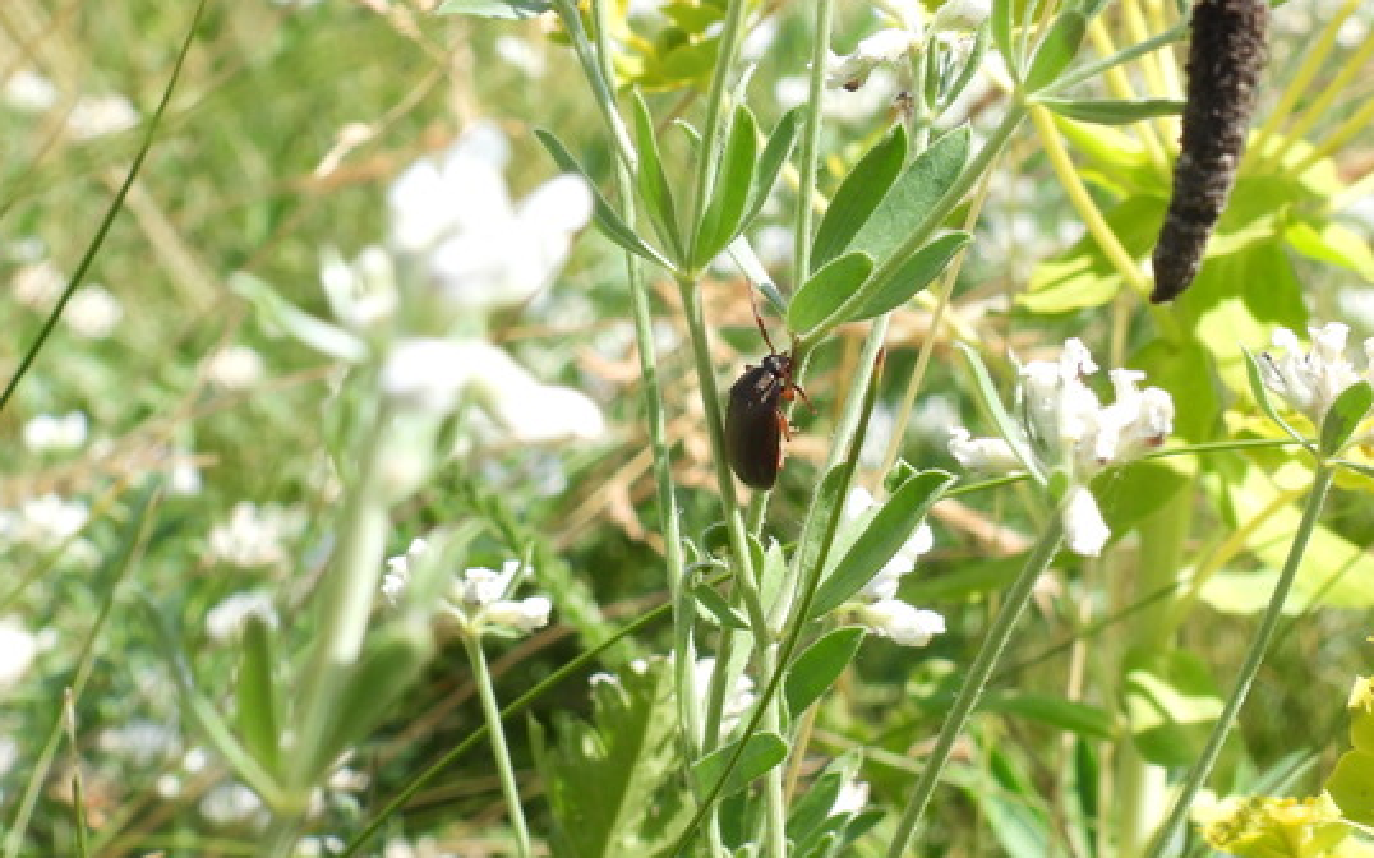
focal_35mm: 84
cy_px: 439
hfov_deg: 24.6
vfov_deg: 15.5
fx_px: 3145
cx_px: 732
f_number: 5.6
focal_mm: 8.9
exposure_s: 1/250
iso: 100
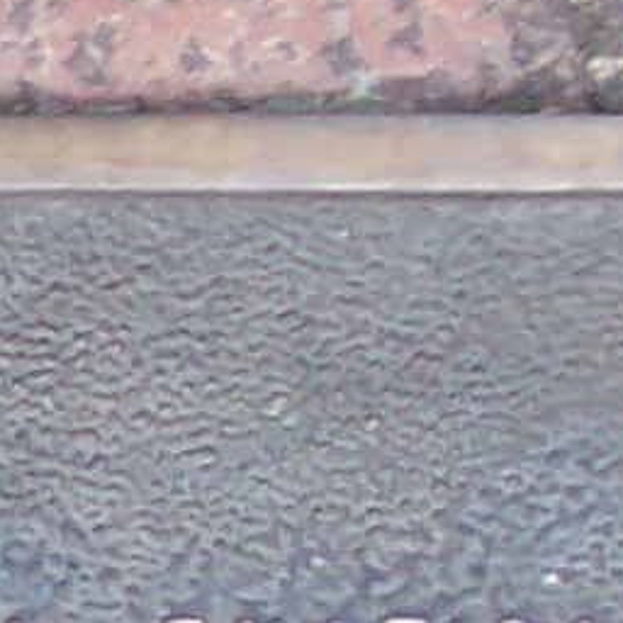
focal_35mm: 499
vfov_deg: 3.5
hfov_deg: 3.4
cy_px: 961
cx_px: -1154
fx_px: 10161
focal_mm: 10.8
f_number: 4
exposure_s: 1/90
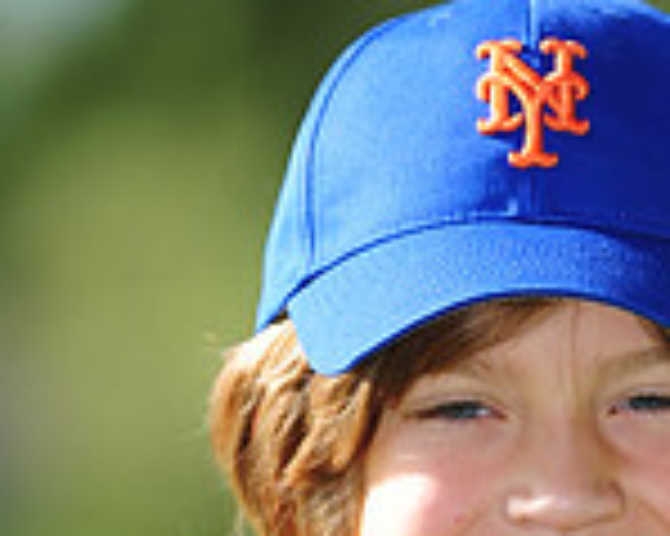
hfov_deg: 2.7
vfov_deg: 2.1
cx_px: 459
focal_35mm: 729
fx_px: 14446
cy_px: 829
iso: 200
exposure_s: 1/800
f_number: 4
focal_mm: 200
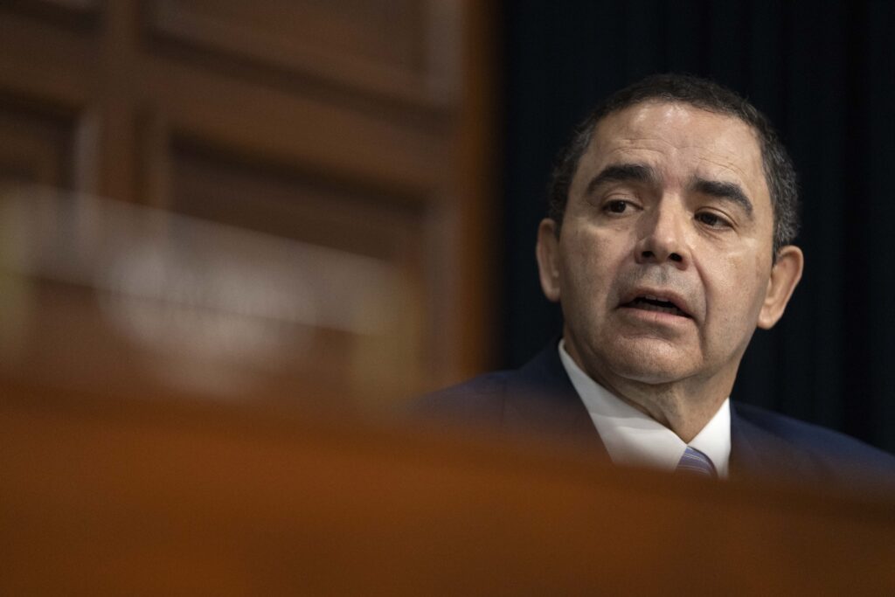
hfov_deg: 12.9
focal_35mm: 159
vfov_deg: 8.6
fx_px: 3953
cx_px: 448
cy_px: 298
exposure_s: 1/500
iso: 5000
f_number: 2.8
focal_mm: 159
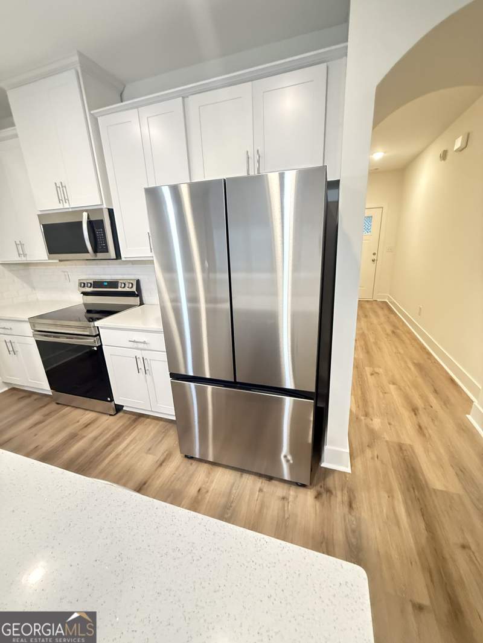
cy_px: 322
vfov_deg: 102.1
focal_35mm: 14
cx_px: 242
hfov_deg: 85.7
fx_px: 260
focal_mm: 2.22
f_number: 2.2
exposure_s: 1/40
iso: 1000
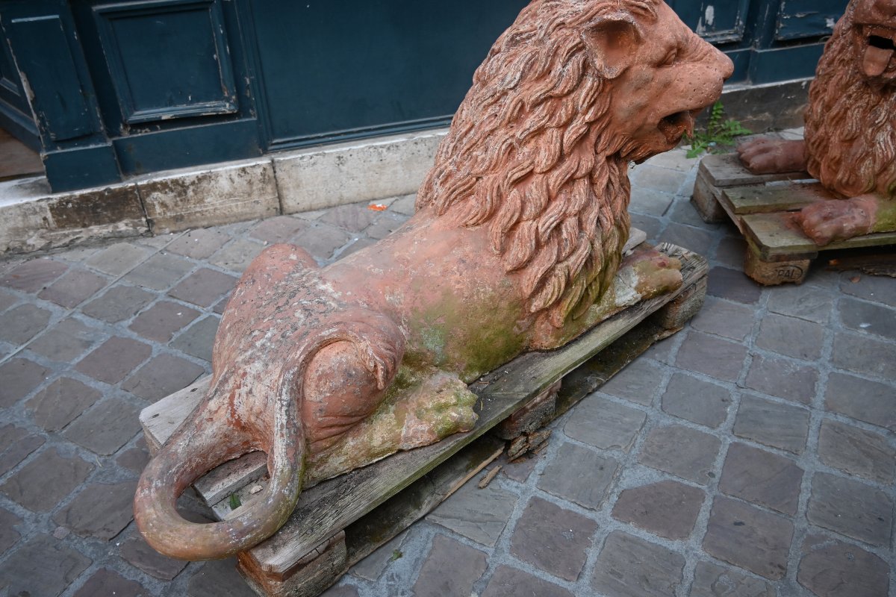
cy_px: 298
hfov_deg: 59.5
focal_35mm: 32
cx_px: 448
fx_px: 784
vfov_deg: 41.7
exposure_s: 1/125
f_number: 3.5
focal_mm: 21
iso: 500
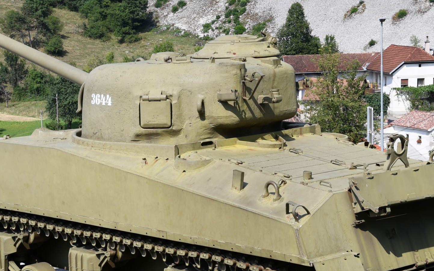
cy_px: 180
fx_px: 1206
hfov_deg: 20.4
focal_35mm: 102
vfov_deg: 12.8
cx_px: 212
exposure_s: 1/250
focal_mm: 40
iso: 100
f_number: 8
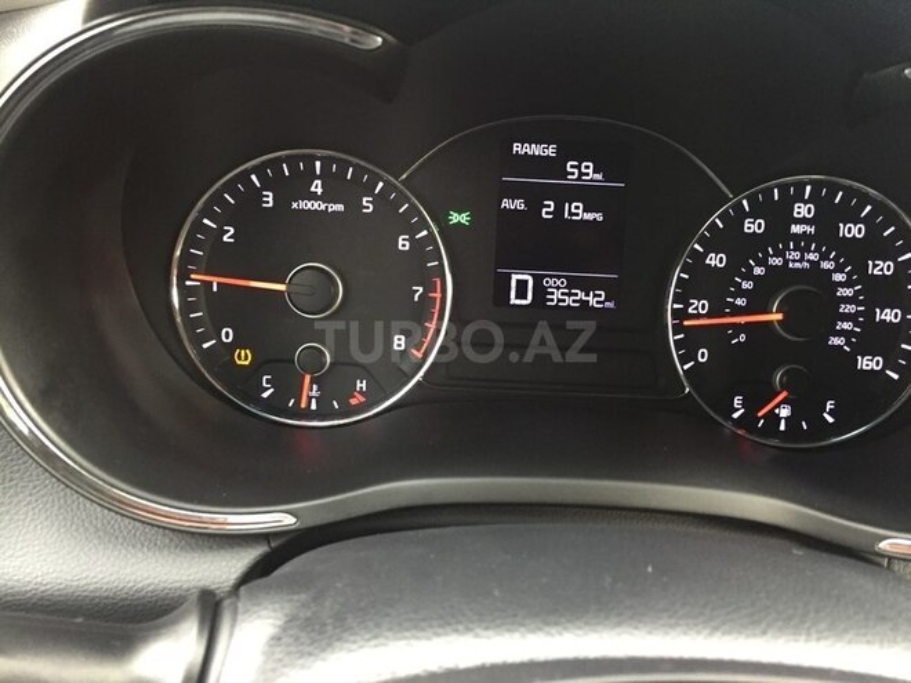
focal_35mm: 29
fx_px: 763
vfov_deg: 48.2
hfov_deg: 61.7
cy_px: 342
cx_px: 456
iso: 200
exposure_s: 1/33
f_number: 2.2
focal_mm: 4.15
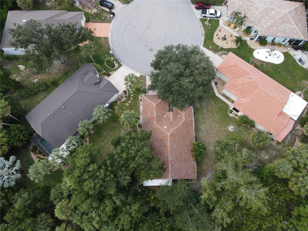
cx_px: 154
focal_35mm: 24
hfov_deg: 71.6
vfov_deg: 56.8
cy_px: 116
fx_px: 214
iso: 100
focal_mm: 4.5
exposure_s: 1/160
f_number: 2.8
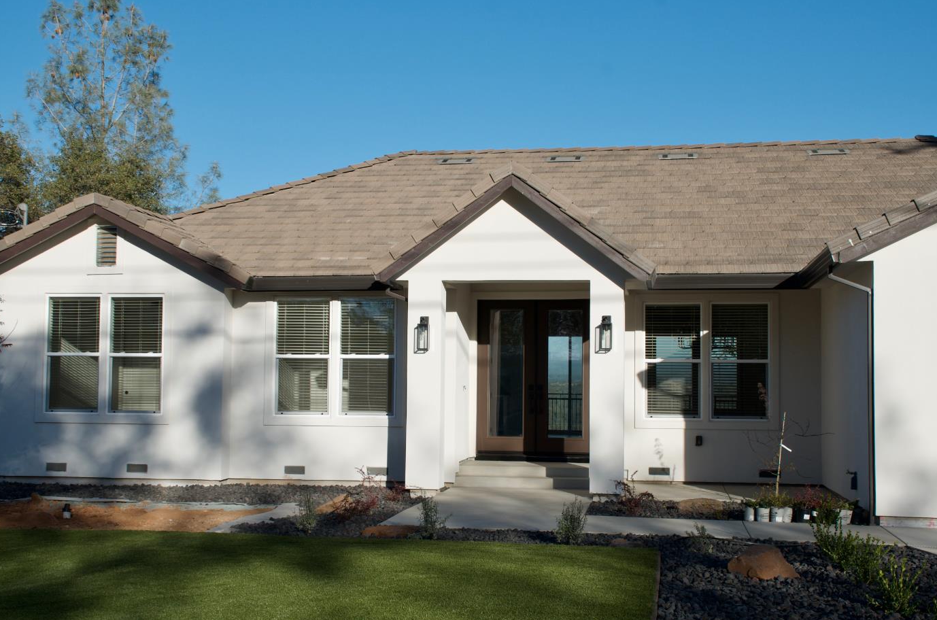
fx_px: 1272
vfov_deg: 27.4
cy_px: 324
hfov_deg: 40.4
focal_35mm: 49
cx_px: 462
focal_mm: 30
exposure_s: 1/250
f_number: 8
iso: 100
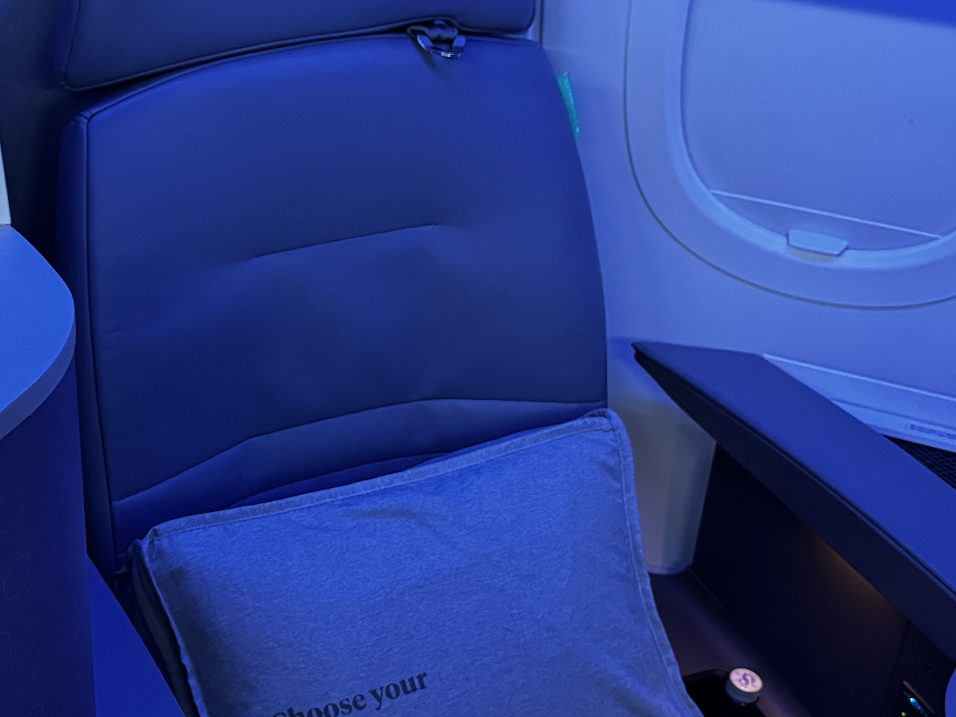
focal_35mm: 59
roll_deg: +0.0
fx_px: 1629
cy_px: 409
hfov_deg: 31.8
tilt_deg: -35.1
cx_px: 190
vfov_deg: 24.8
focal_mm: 6.76
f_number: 1.78
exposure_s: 1/46
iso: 800
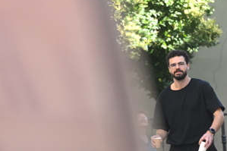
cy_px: 158
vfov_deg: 3.0
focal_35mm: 462
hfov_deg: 4.5
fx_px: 2911
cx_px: 200
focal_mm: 200
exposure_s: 1/1250
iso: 1600
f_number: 4.5
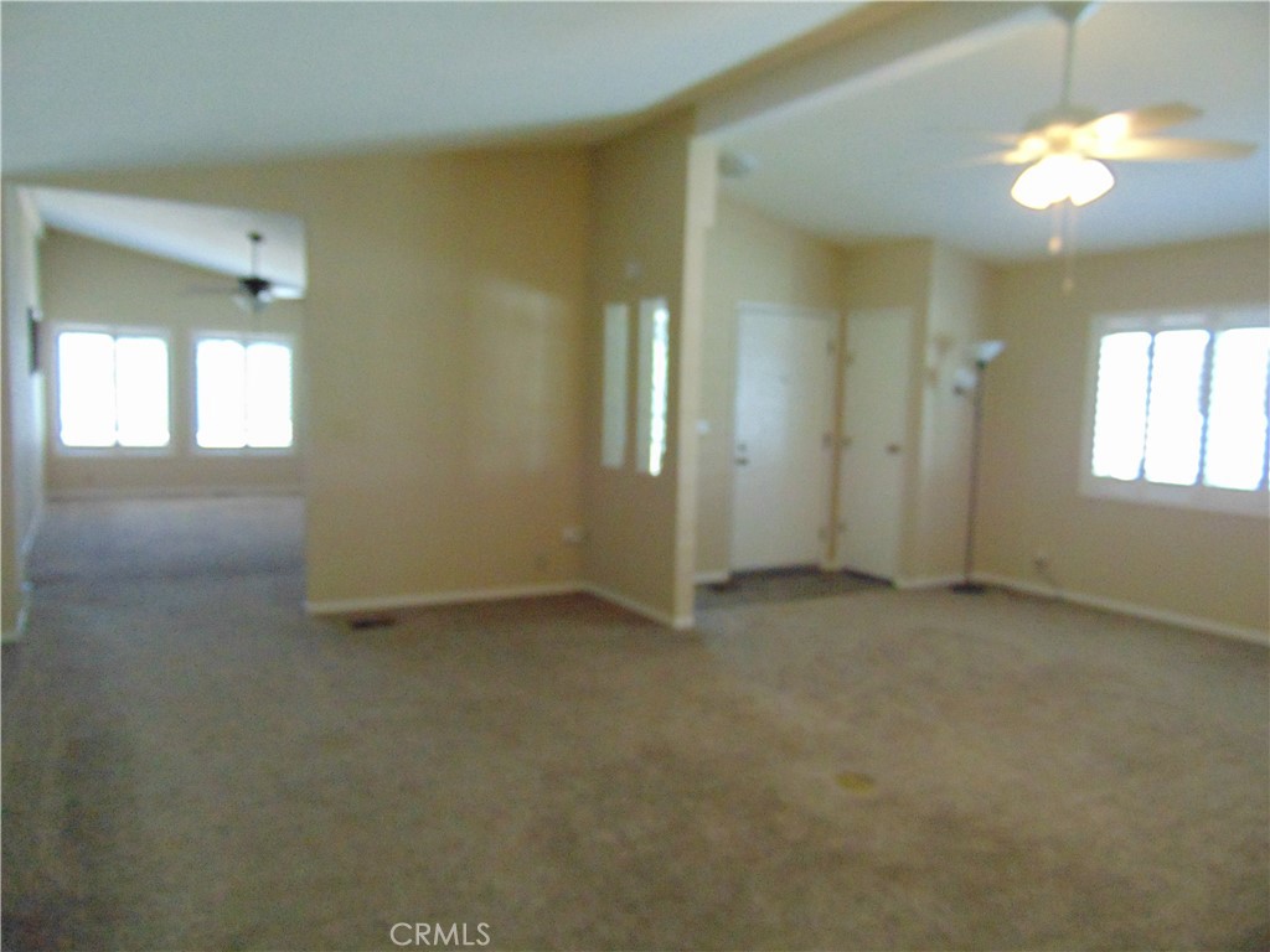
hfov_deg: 69.4
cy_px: 476
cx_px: 635
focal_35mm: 25
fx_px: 917
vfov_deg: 54.9
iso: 500
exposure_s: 1/100
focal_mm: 4.5
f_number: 3
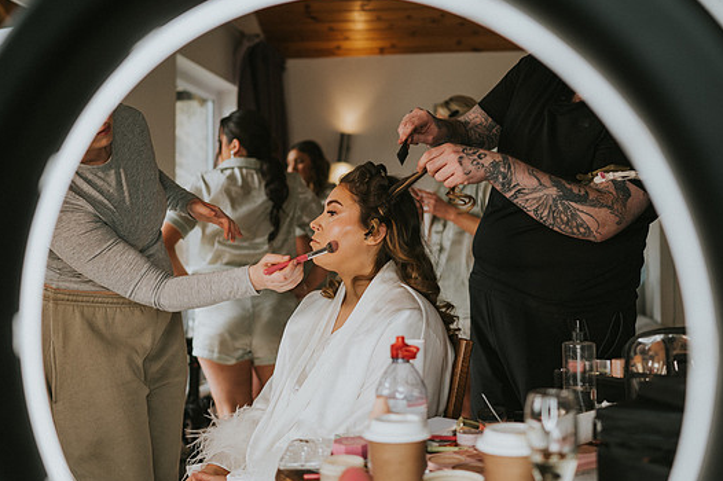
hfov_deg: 46.4
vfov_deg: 31.9
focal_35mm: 42
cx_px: 372
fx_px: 843
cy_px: 235
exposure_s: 1/320
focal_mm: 35
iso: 160
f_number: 1.8
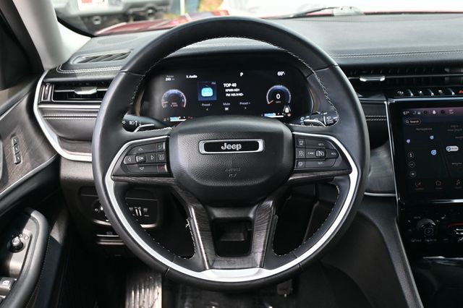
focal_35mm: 41
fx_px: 530
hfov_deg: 47.2
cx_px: 232
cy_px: 154
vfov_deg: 32.4
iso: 400
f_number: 4.5
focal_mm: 27.5
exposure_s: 1/125
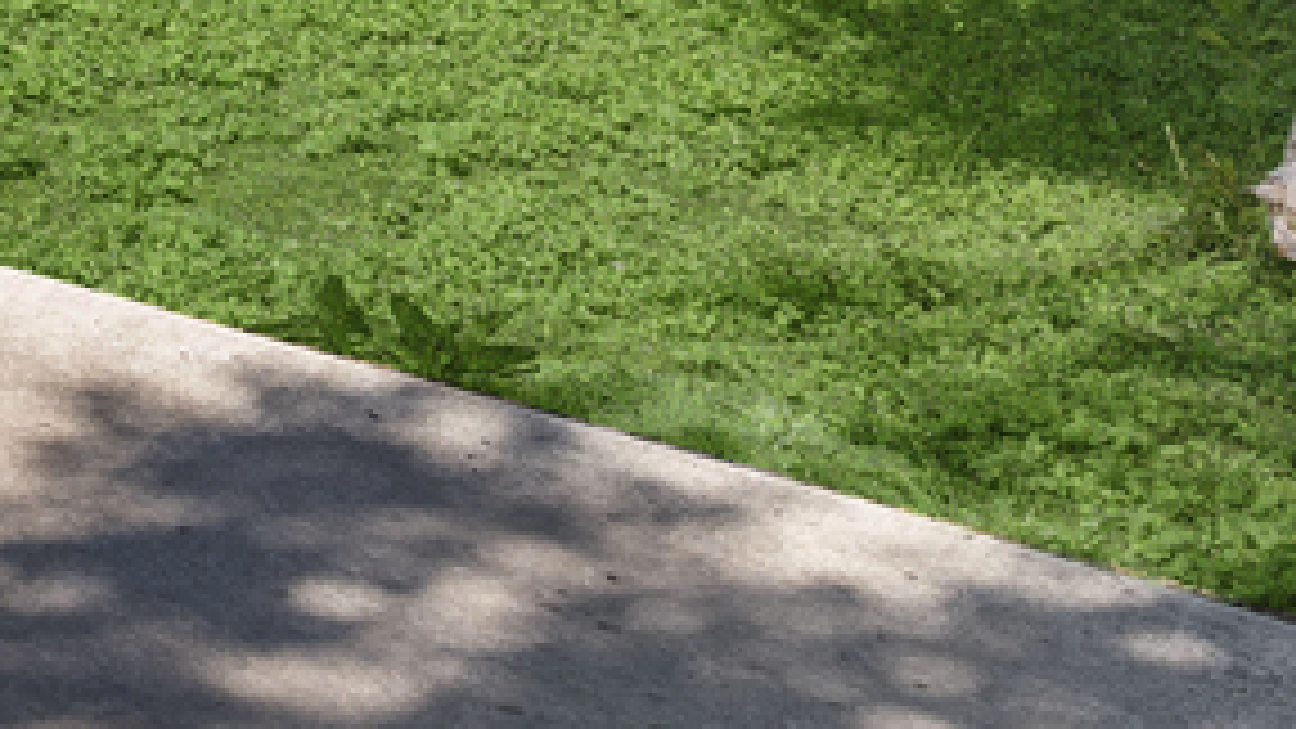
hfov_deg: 17.1
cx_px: -1116
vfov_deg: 10.5
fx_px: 3436
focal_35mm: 100
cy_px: -986
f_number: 8
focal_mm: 17
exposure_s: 1/60
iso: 100
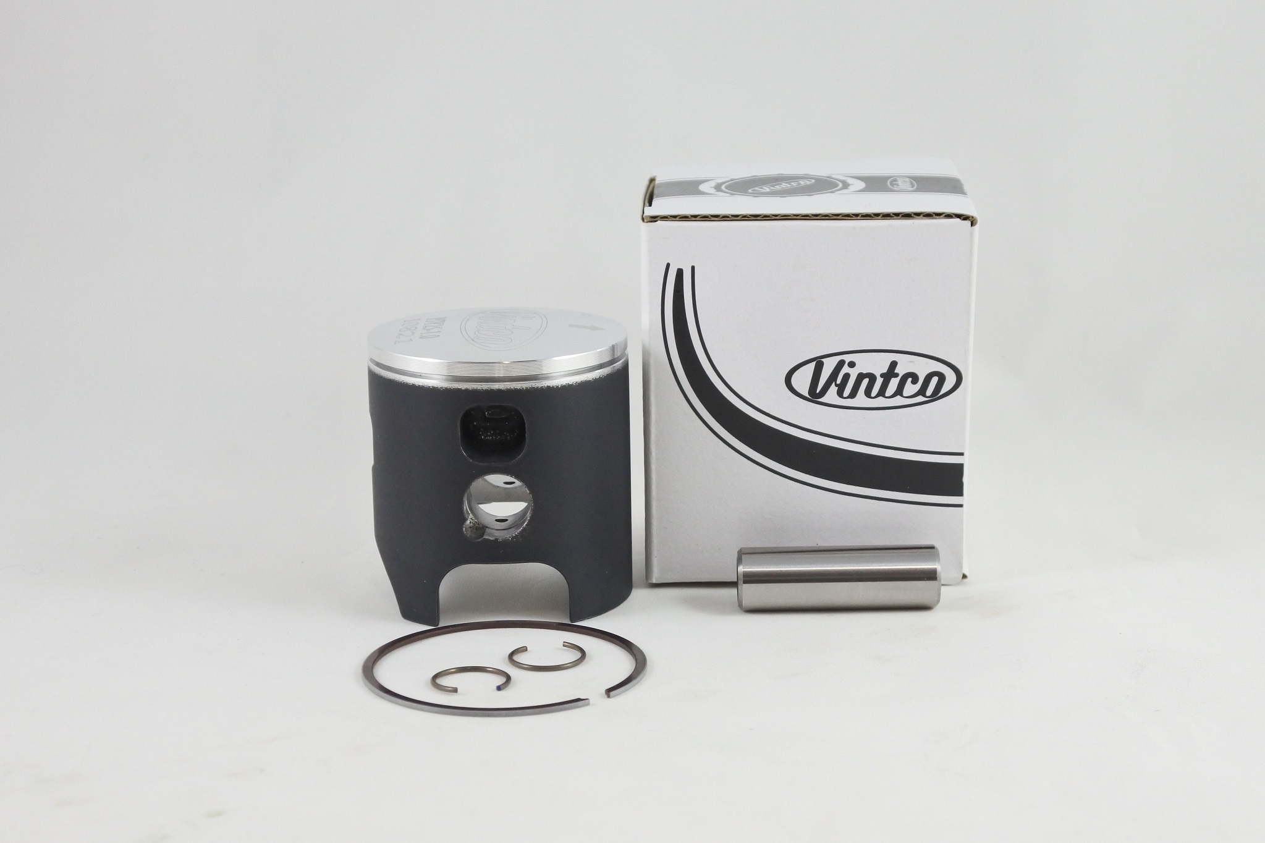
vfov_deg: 25.5
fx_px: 1862
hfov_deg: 37.5
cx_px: 632
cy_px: 422
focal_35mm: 53
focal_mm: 19.7
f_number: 4.5
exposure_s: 1/125
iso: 560
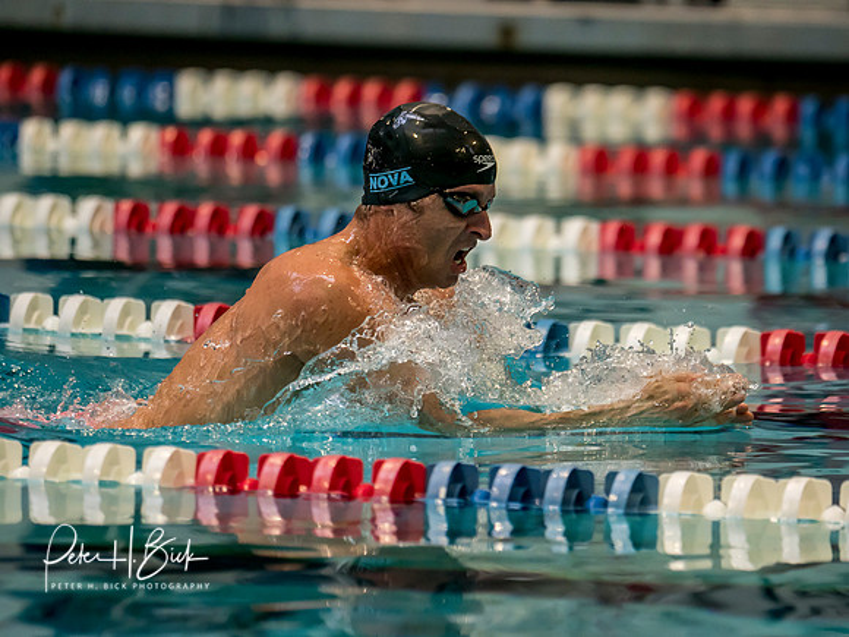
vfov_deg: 3.6
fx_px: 10020
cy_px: 318
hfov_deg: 4.9
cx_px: 424
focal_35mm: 409
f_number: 2.8
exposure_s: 1/1000
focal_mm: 200
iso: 2000
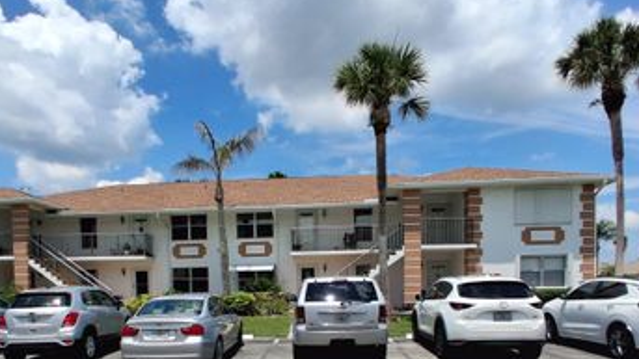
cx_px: 272
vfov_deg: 40.4
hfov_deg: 69.5
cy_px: 308
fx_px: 458
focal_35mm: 27
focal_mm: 1.4
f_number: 2.2
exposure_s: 1/2247
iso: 50
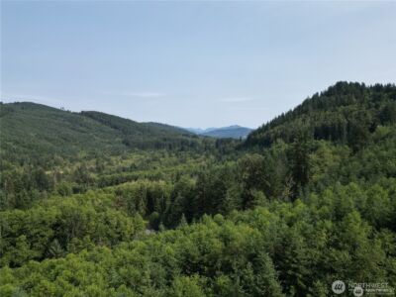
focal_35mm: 24
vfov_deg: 56.8
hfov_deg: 71.6
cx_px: 198
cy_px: 148
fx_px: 275
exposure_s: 1/2500
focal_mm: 6.72
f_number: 1.7
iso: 110
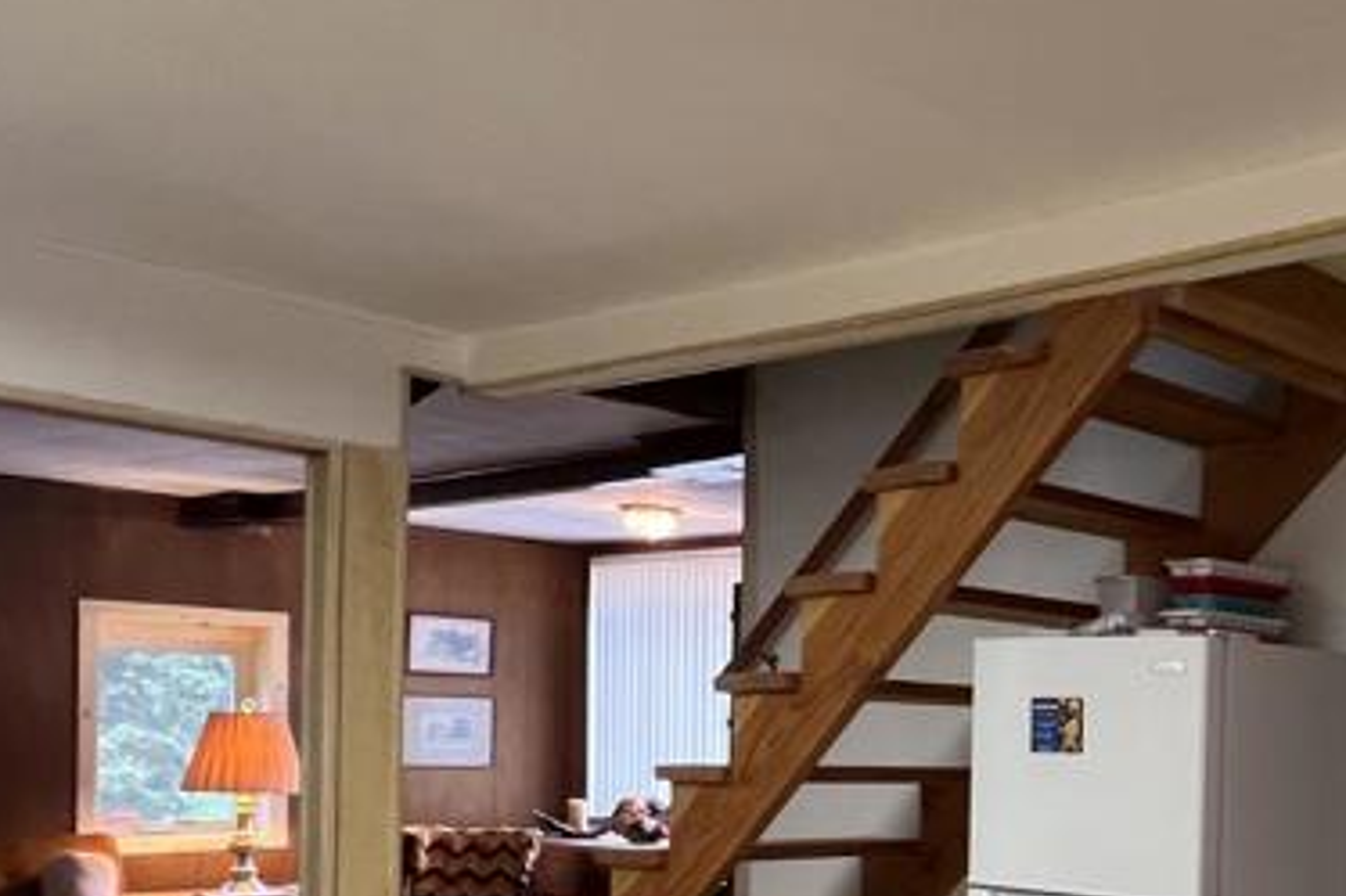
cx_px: 1476
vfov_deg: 34.2
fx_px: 1383
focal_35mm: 37
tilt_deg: -1.5
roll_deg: -0.6
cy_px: 781
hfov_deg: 41.5
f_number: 1.8
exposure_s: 1/60
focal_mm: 1.57
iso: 250
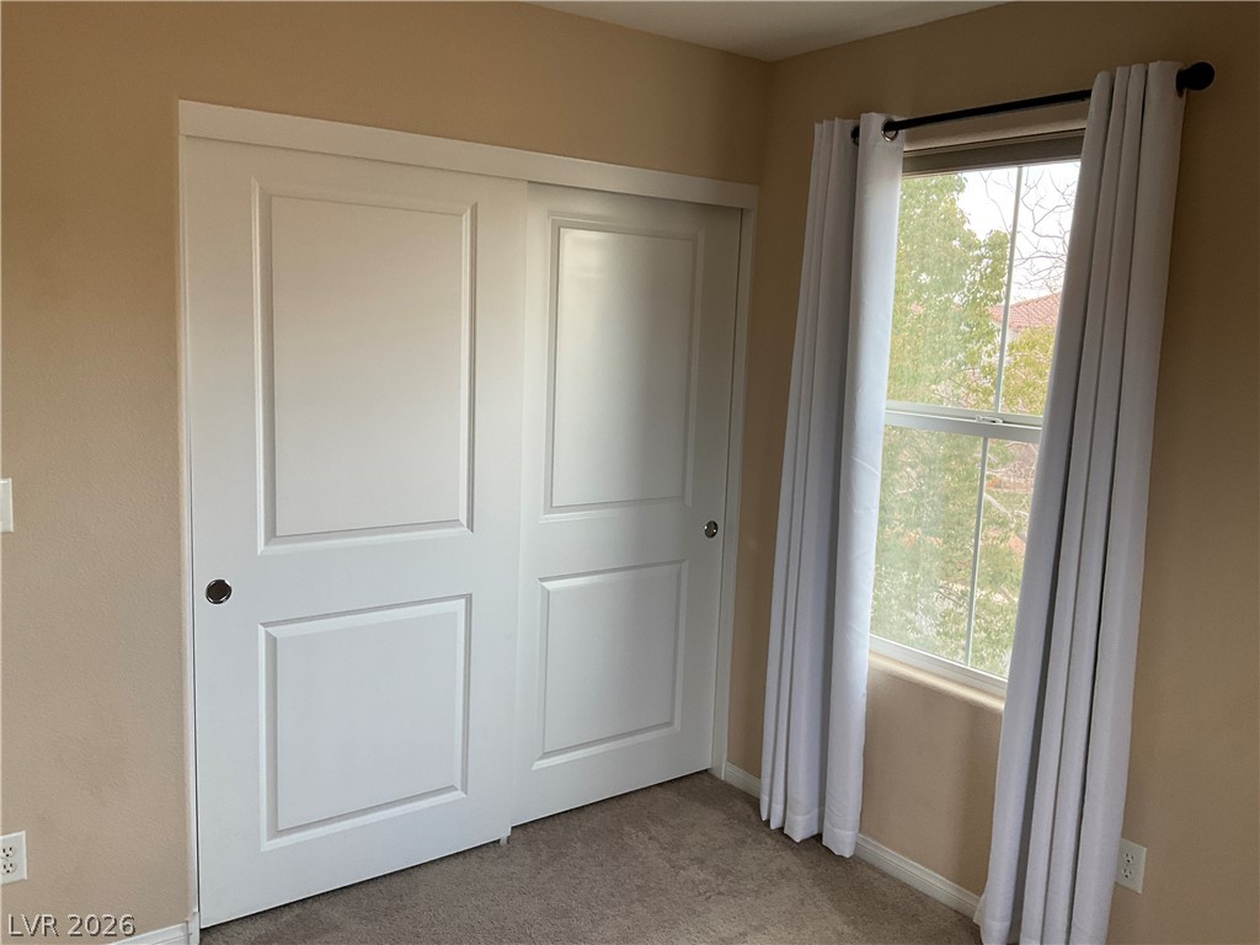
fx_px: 1056
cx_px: 630
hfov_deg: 61.7
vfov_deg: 48.2
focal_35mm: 29
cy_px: 472
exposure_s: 1/87
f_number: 1.8
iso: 64
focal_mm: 3
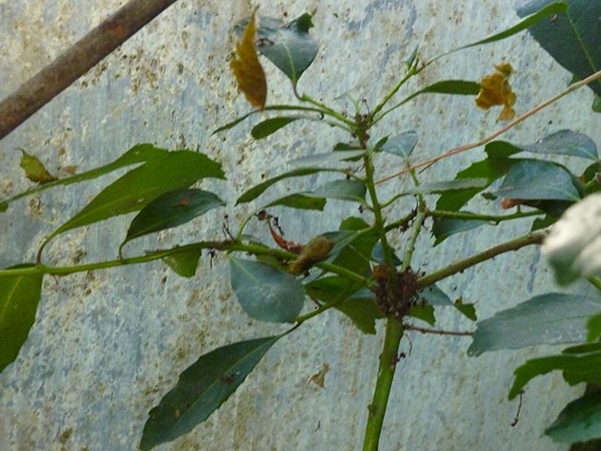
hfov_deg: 25.0
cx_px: 300
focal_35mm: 78
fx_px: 1355
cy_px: 226
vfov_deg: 18.9
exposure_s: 1/125
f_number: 4.2
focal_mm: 12.8
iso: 800
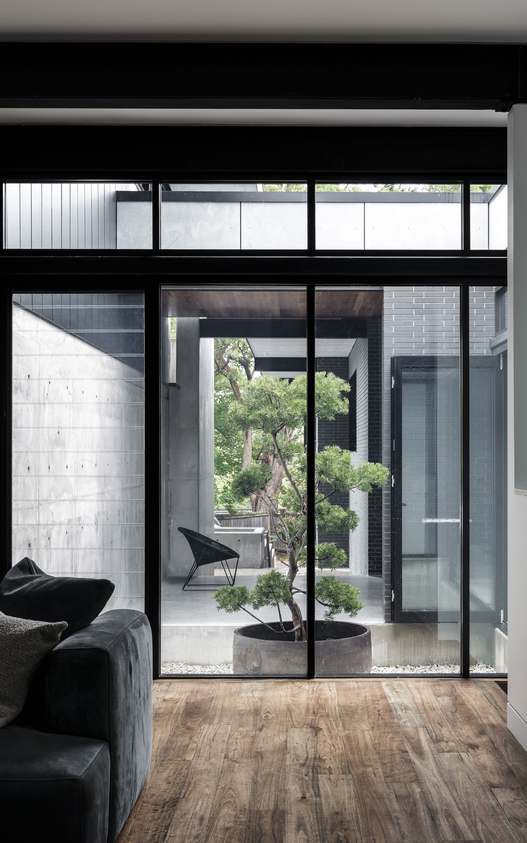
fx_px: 1080
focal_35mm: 47
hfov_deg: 27.4
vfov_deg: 42.6
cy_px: 423
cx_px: 307
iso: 100
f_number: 10
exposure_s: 1/2
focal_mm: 52.7
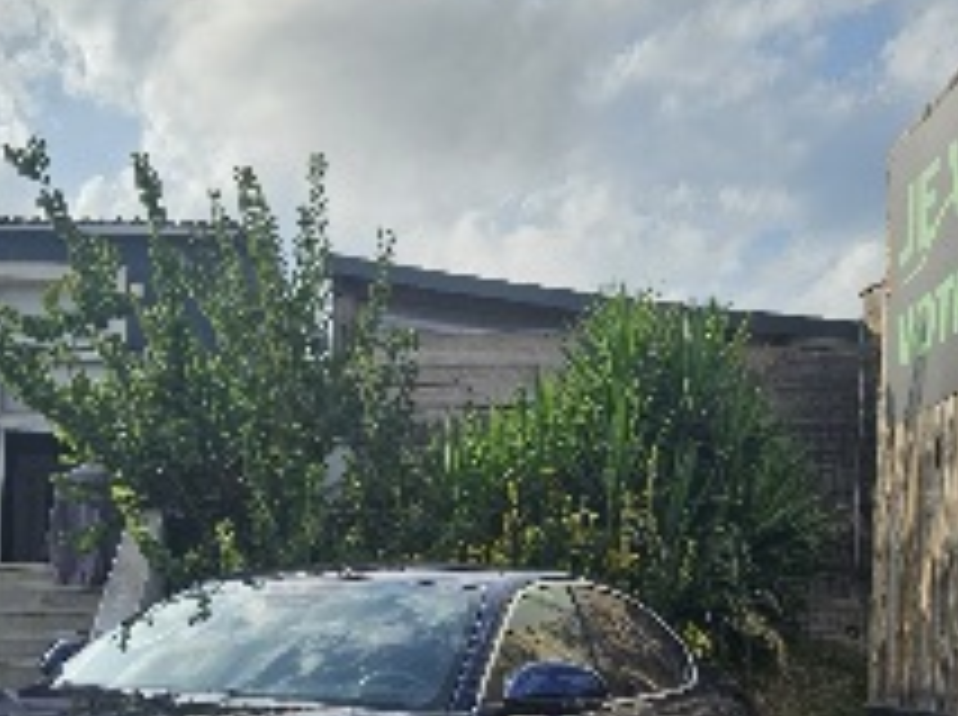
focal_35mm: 45
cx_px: 355
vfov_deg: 30.8
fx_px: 1243
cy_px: 635
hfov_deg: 41.8
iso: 25
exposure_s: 1/2500
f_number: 1.8
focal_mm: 5.4
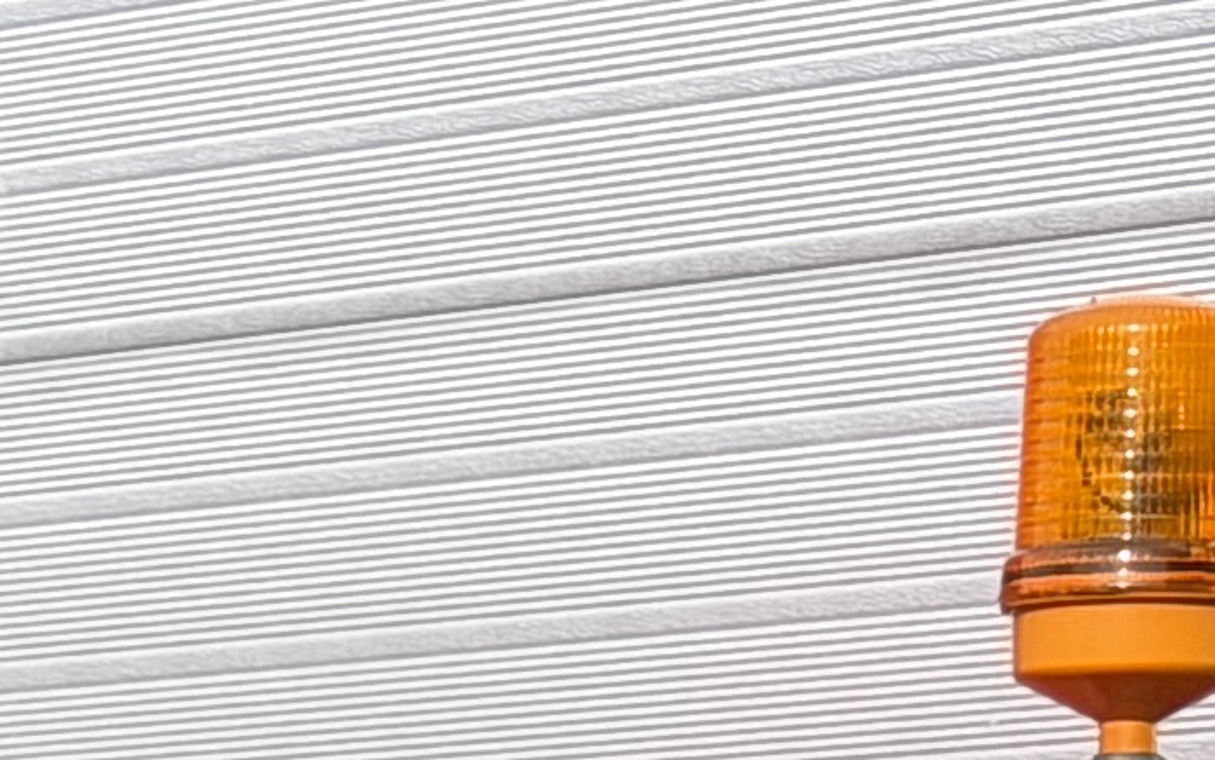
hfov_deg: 7.0
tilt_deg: -4.5
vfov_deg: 4.3
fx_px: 9705
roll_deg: +1.6
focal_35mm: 293
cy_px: 2337
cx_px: -864
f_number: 1.78
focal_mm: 6.76
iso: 64
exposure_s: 1/928
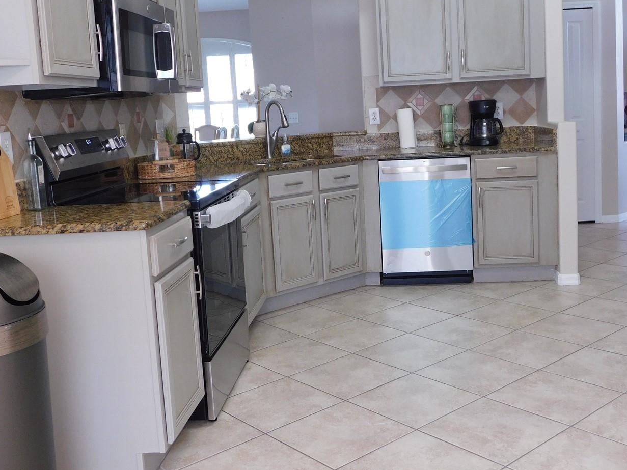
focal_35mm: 39
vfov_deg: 36.7
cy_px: 187
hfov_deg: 47.7
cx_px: 355
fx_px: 706
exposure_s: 1/30
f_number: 3.2
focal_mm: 5.3
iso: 220
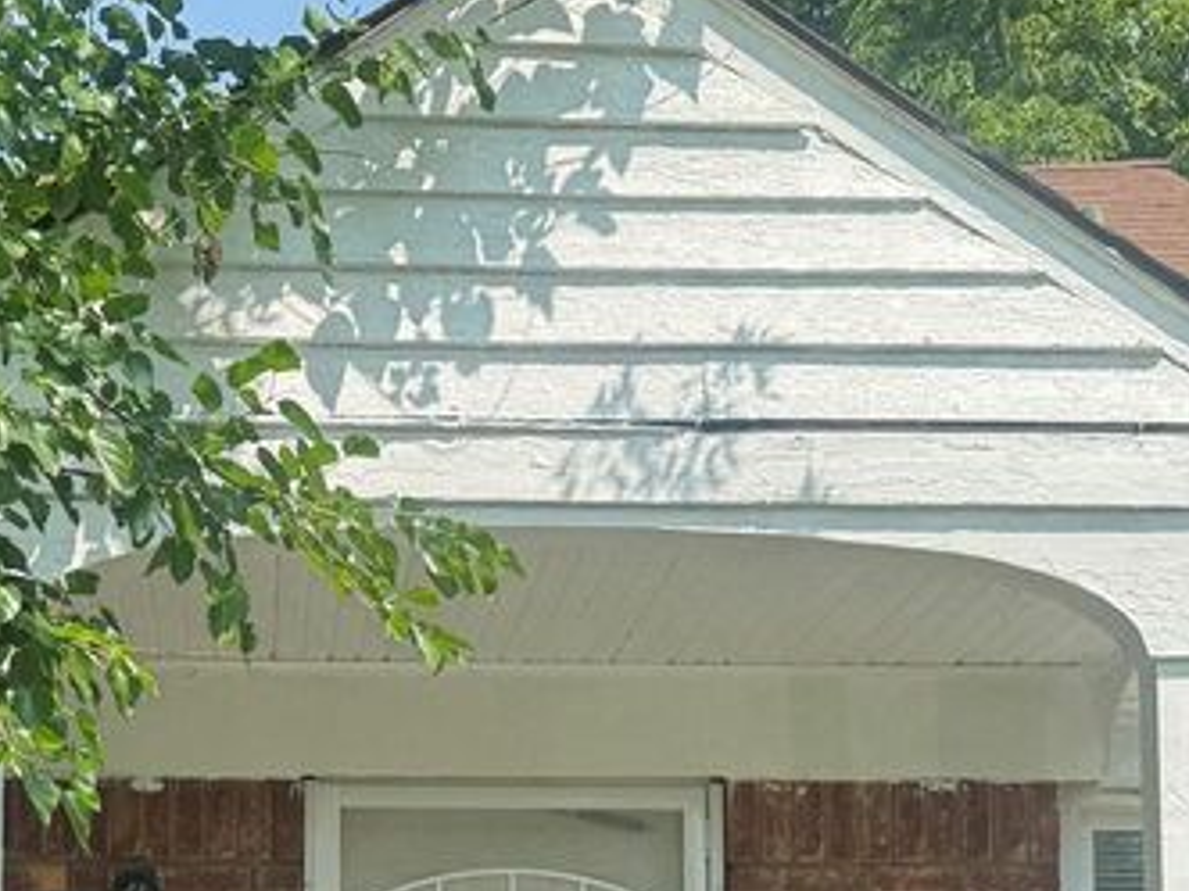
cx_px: 279
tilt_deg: +5.6
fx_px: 2542
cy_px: 1048
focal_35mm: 74
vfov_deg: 18.9
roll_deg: -0.2
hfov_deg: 26.0
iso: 80
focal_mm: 6.76
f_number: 1.78
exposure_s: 1/1678
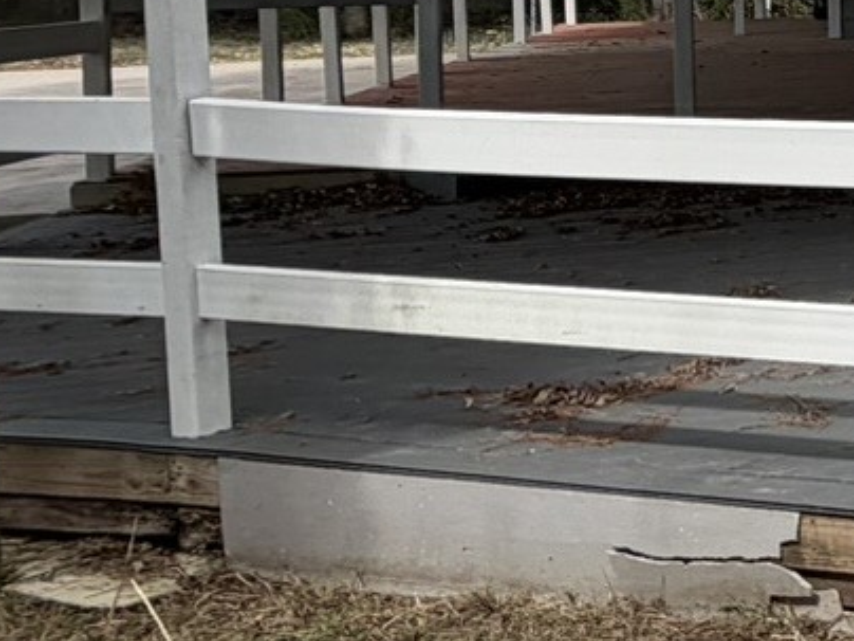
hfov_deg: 19.4
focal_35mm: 71
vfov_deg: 20.0
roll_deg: -0.3
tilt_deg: -2.3
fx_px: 1752
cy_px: -32
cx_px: 1596
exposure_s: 1/770
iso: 40
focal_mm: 2.22
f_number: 2.2
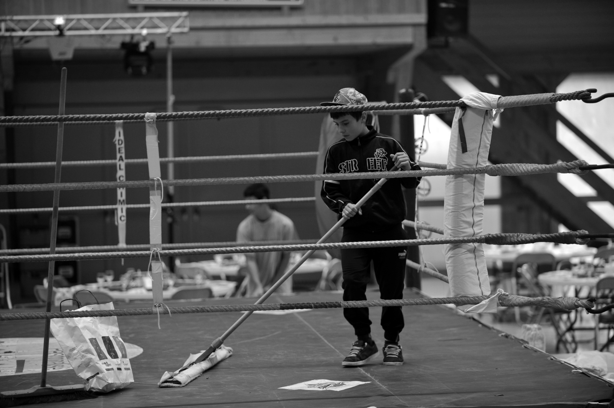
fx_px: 2130
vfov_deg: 10.9
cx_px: 307
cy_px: 204
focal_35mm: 125
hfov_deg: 16.4
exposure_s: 1/100
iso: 800
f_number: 2.8
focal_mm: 125
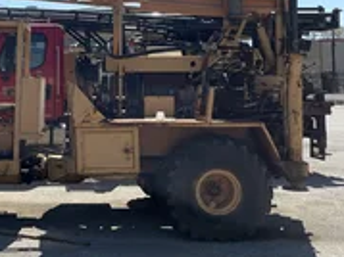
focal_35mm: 58
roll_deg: -1.1
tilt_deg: +4.4
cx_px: 60
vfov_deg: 24.9
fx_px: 576
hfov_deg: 32.2
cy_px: 65
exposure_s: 1/4149
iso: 50
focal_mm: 5.1
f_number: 1.6
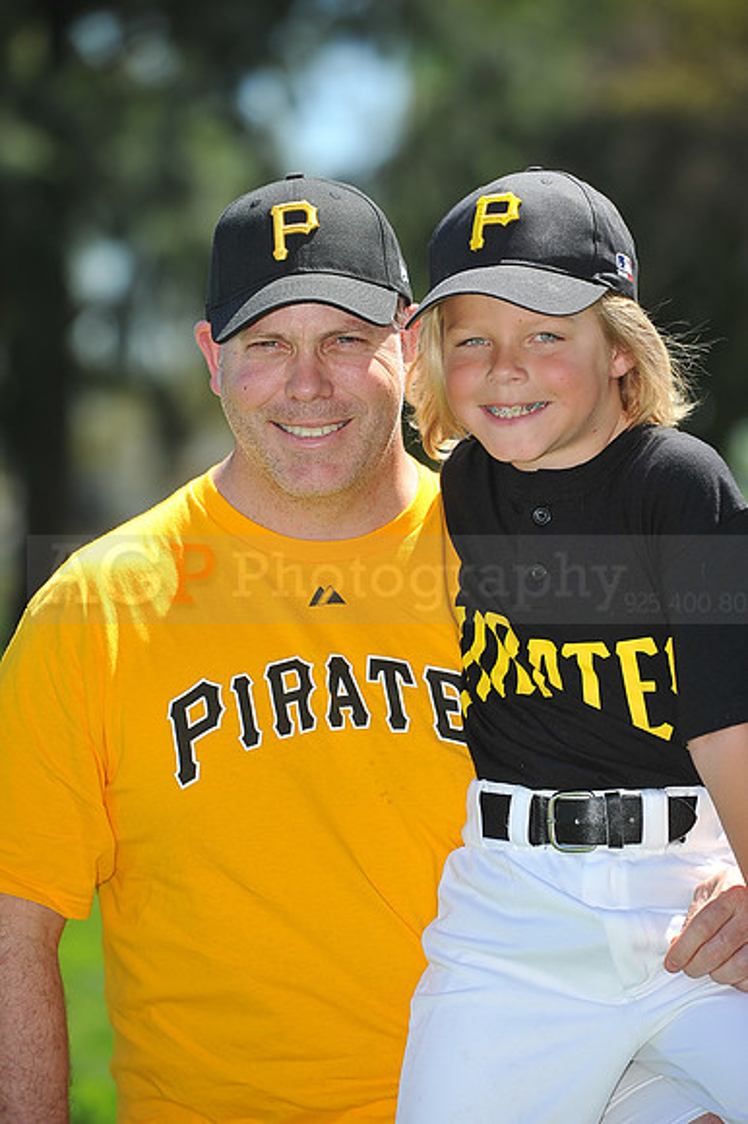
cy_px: 562
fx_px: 6240
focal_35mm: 200
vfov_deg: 10.3
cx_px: 374
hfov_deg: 6.9
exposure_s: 1/1000
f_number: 4.5
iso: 200
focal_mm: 200
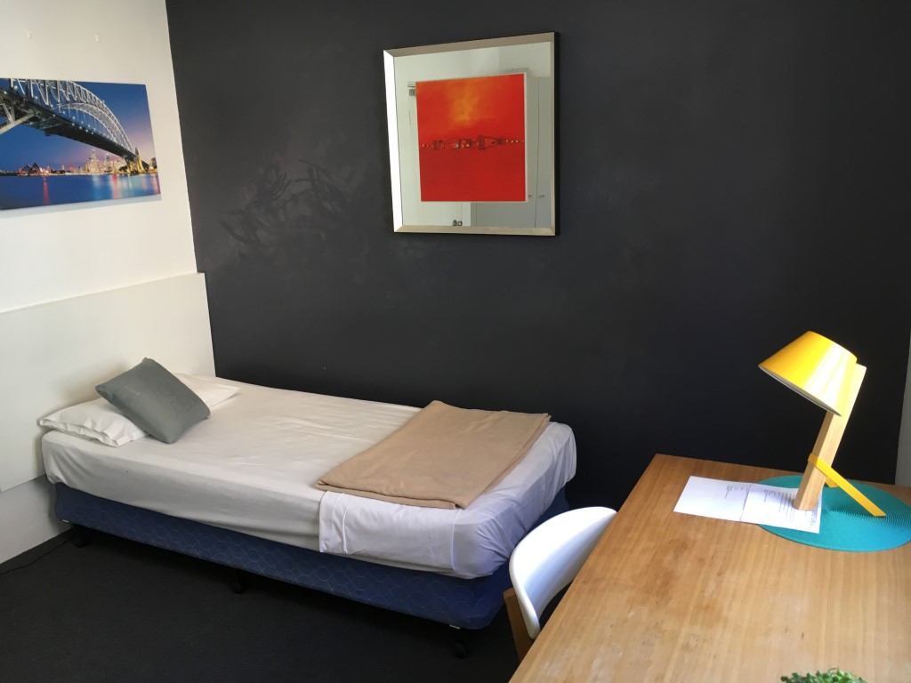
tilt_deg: -14.8
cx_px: 456
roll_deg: +1.5
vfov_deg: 48.2
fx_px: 763
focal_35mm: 29
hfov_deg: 61.7
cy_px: 342
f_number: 2.2
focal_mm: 4.15
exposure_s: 1/33
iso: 64
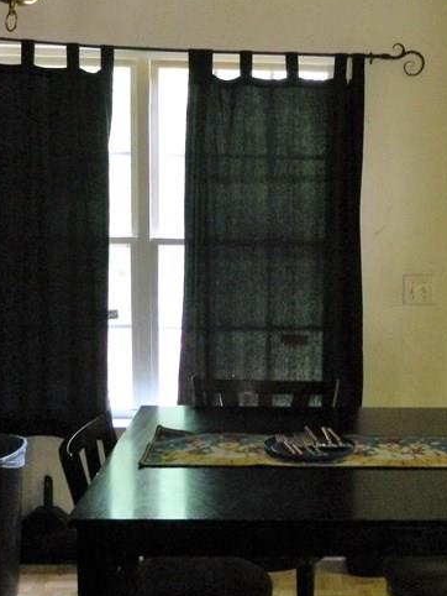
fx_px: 912
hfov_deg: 27.1
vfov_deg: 36.1
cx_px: 343
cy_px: 331
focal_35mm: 53
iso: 400
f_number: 3.1
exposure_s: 1/15
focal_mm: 4.5
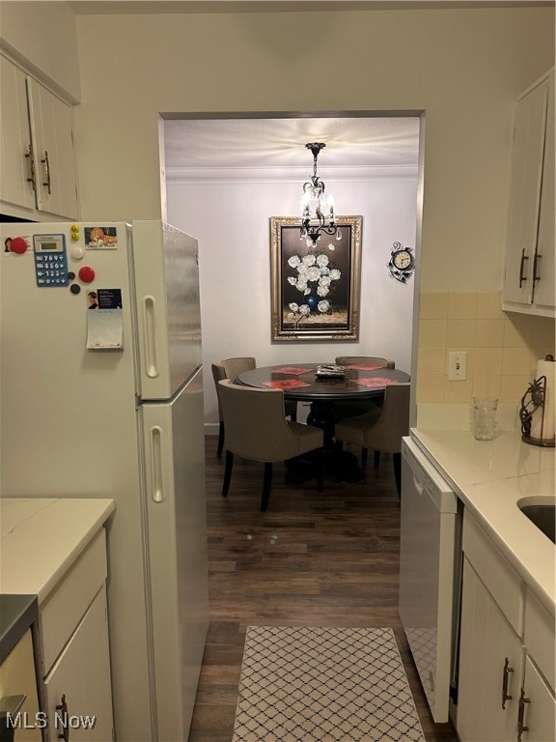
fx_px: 557
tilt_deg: -6.4
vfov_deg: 67.3
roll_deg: +1.8
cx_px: 278
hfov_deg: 53.1
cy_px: 371
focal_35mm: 26
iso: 200
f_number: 1.5
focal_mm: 5.7
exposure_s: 1/60
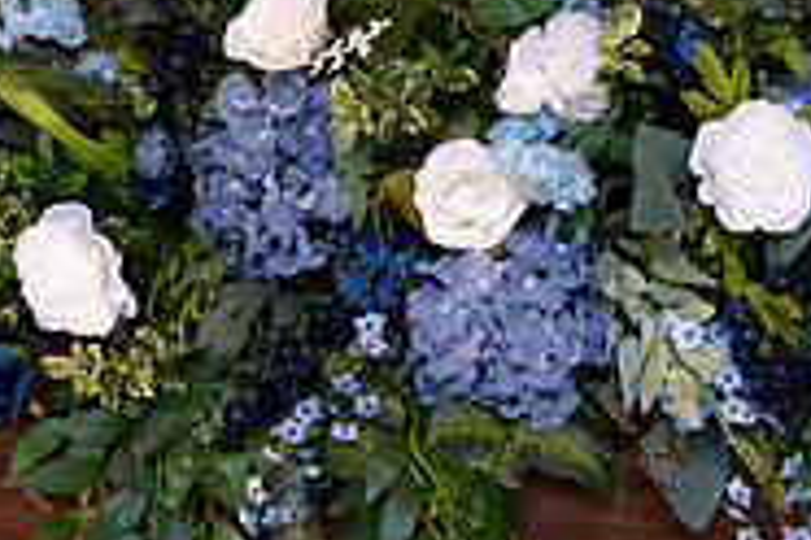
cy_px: 74
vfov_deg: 17.9
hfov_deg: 26.7
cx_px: 584
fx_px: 1689
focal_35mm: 75
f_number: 4
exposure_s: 1/200
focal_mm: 24
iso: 800
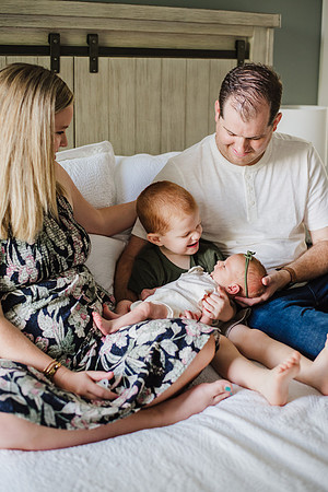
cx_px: 164
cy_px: 246
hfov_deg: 27.0
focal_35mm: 50
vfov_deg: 39.6
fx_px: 683
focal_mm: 50
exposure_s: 1/160
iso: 1250
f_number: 2.5
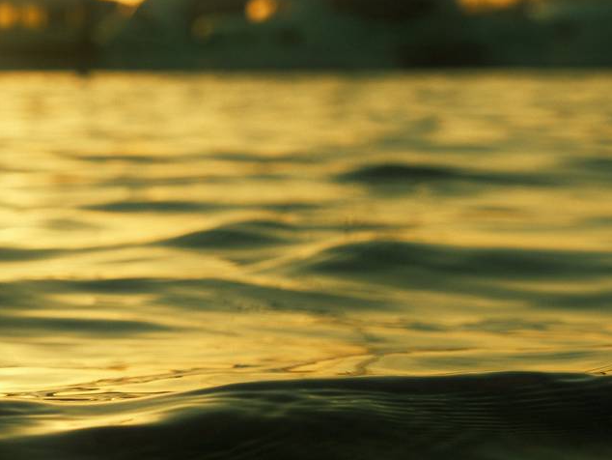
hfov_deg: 14.6
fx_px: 2317
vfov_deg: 11.3
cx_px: -110
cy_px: 203
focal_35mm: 131
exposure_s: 1/3000
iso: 640
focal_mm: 35.8
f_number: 5.6
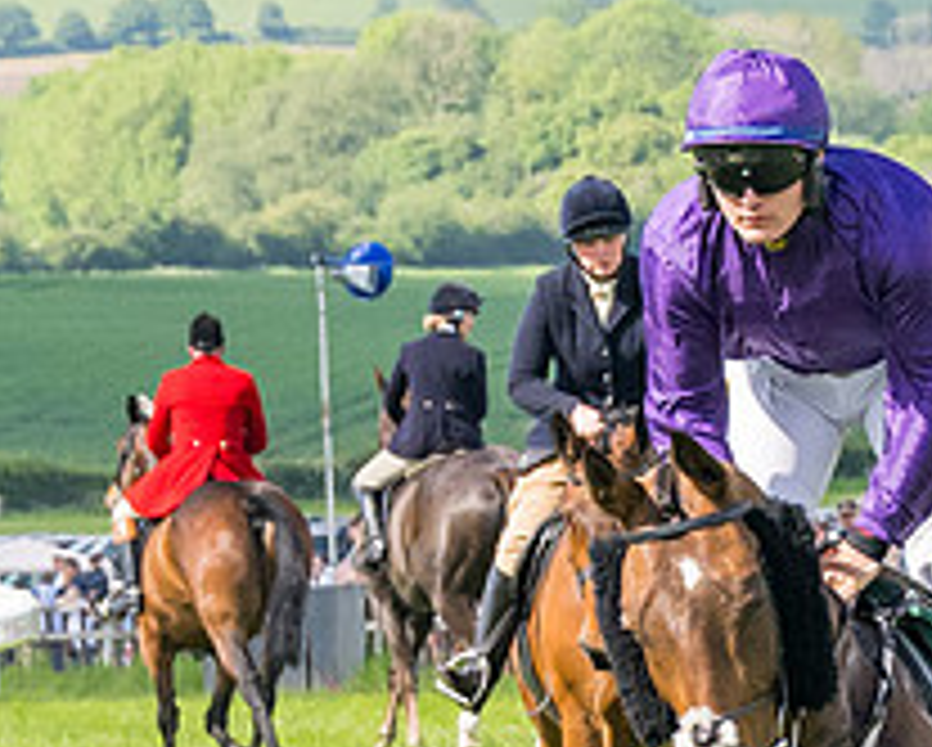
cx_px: 1057
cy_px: 738
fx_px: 15682
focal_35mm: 568
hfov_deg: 3.4
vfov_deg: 2.7
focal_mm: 70
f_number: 5
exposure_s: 1/2000
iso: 400
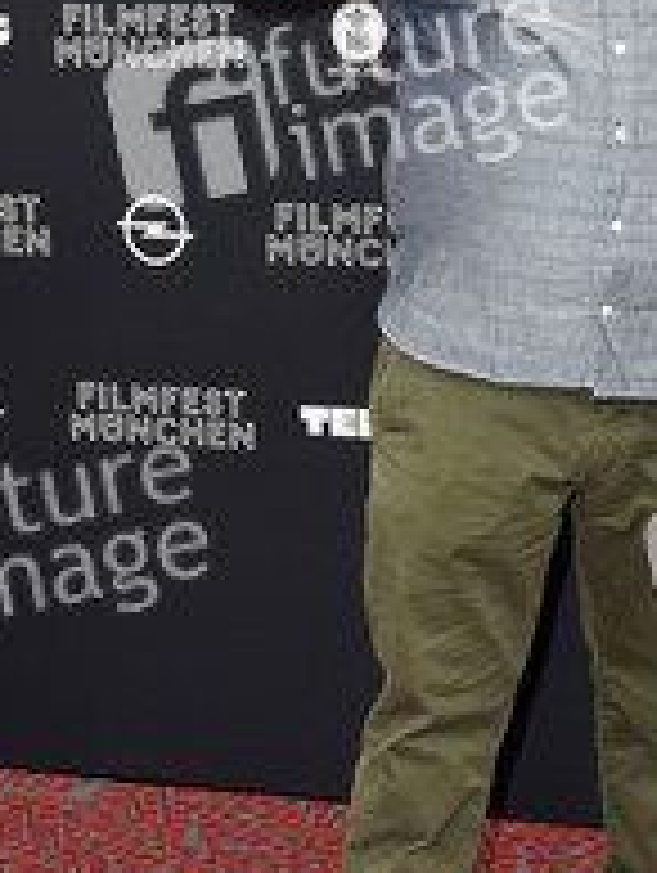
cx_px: 468
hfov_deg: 14.6
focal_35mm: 101
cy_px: 328
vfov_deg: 19.4
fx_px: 2550
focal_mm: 34
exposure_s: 1/160
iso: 800
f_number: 6.3
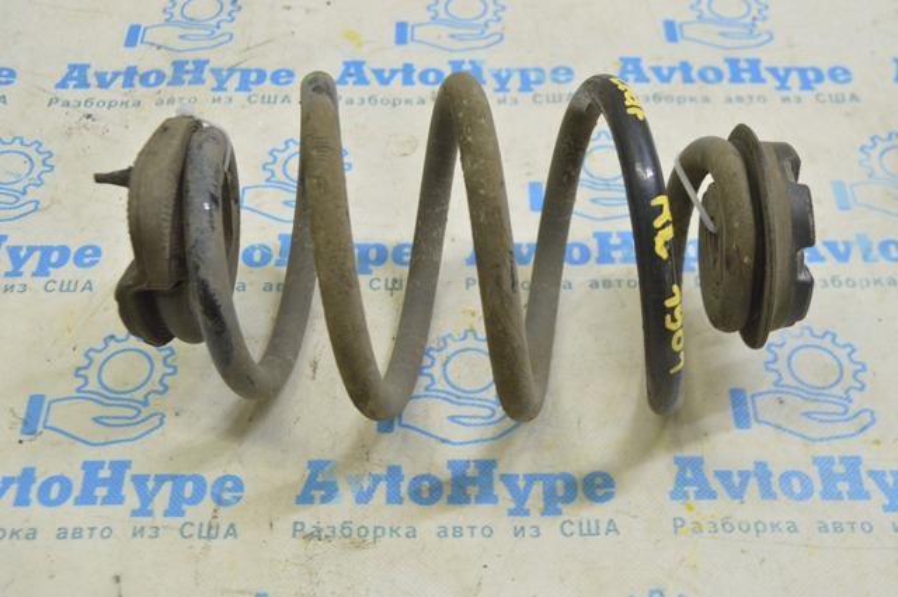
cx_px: 449
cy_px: 298
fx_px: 1196
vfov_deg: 28.0
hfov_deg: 41.2
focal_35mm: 48
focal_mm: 32
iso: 400
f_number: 5.6
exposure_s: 1/20
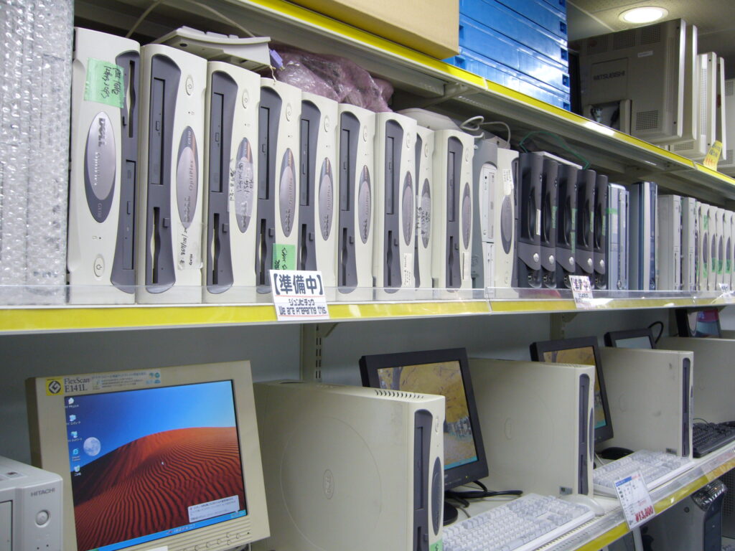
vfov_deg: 40.7
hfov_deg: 52.6
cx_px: 368
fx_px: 743
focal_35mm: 35
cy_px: 276
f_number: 2.8
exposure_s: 1/25
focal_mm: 5.8
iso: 100
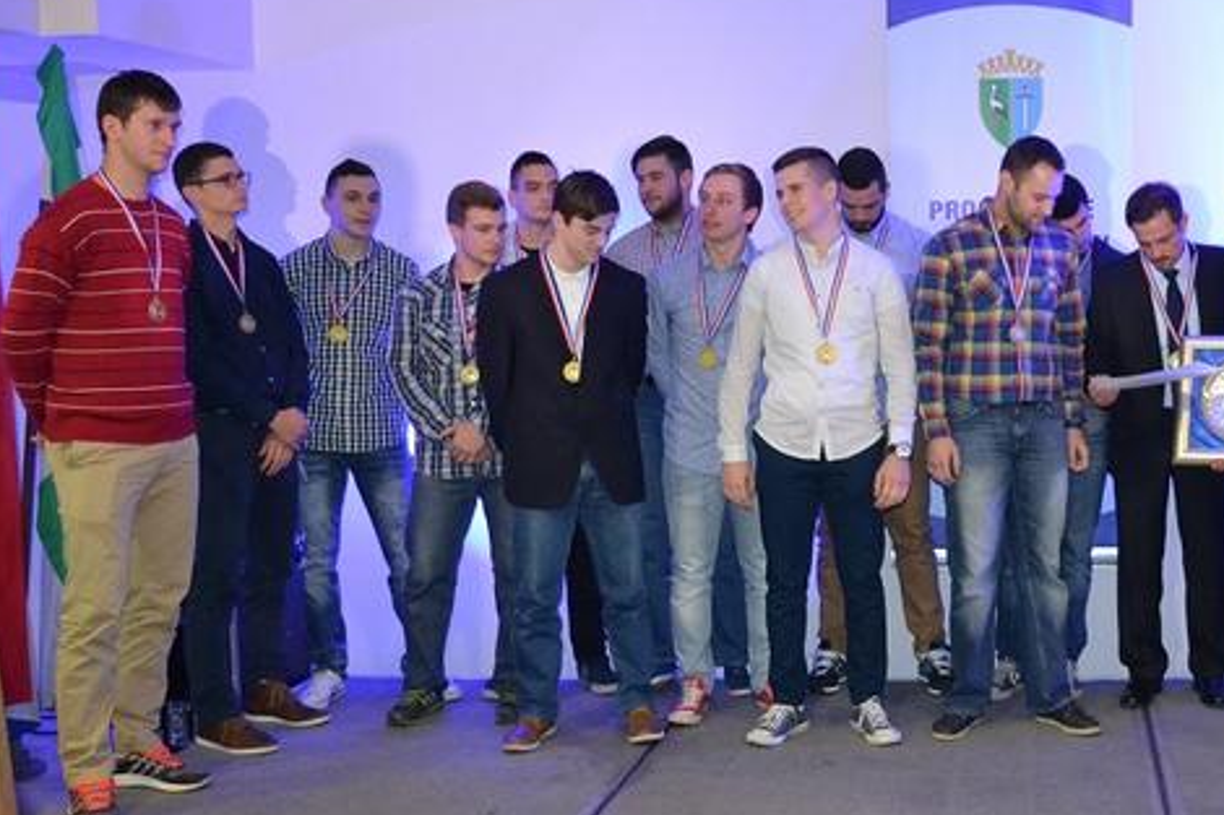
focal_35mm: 46
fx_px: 1563
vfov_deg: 29.2
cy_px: 406
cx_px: 974
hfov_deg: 41.0
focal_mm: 18
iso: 2800
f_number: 3.5
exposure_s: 1/60
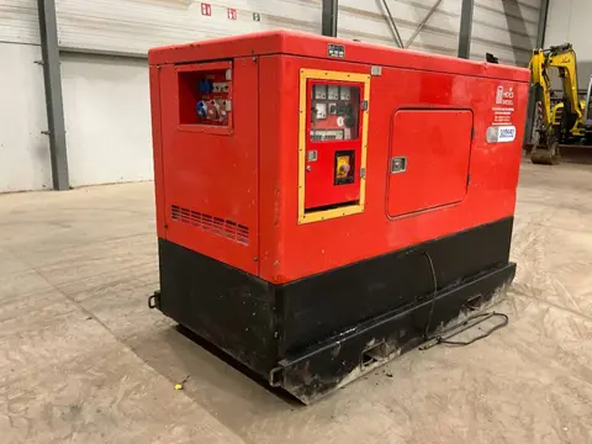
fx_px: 496
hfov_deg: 61.7
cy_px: 222
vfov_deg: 48.2
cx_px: 296
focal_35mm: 29
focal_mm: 3
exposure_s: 1/47
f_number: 1.8
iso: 320
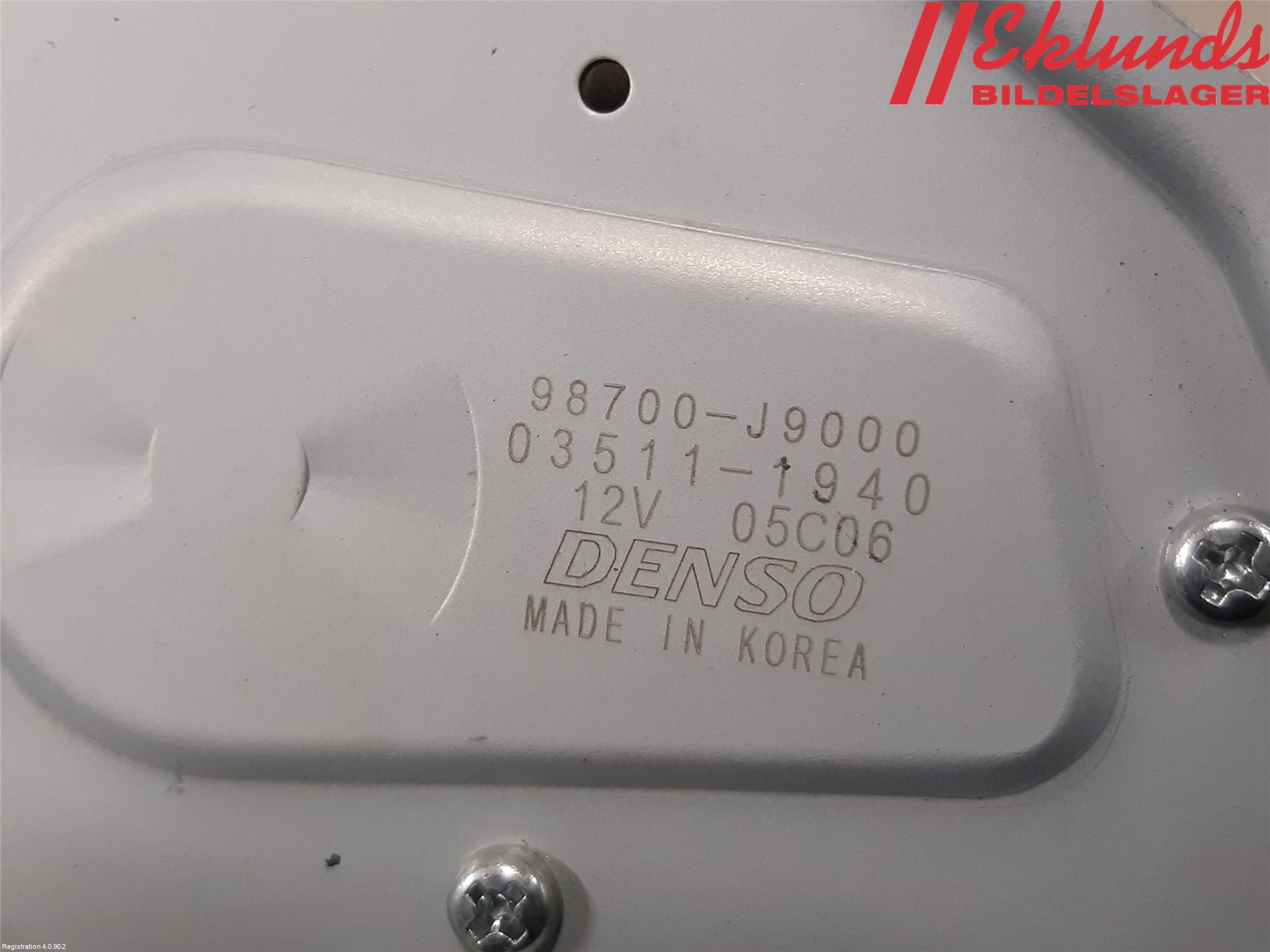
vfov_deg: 53.1
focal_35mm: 26
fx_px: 954
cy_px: 476
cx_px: 635
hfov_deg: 67.3
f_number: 1.7
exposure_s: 1/50
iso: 125
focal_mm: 3.93
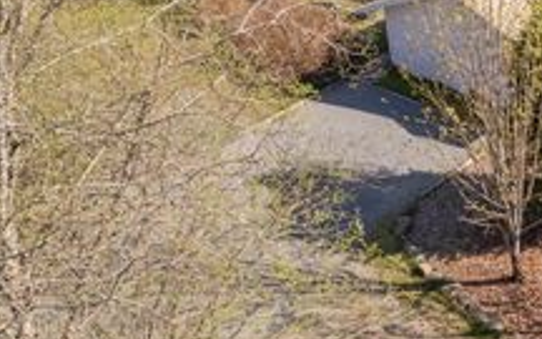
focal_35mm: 52
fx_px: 768
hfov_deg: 33.5
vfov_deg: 24.7
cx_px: 607
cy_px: 107
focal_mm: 8.38
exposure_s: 1/1250
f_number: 2.8
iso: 100
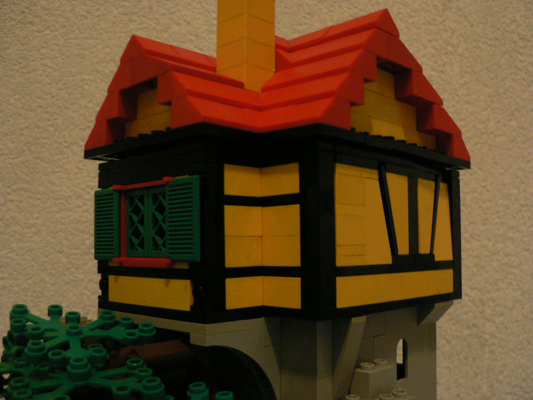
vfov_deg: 39.7
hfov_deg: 51.4
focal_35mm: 36
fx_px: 554
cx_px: 266
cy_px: 200
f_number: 2.8
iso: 200
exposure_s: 1/4
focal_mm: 6
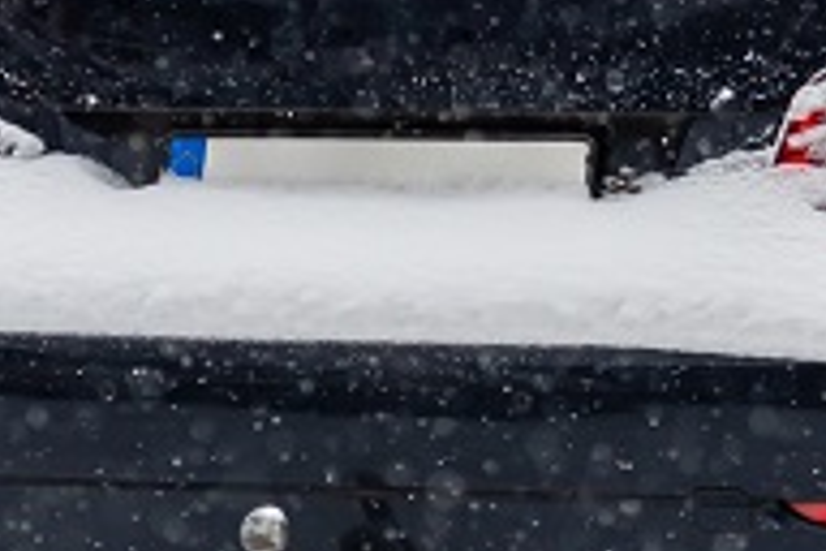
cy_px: 56
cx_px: 1230
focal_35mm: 451
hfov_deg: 4.5
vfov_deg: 3.0
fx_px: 10347
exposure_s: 1/500
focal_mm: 75
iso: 250
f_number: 3.5
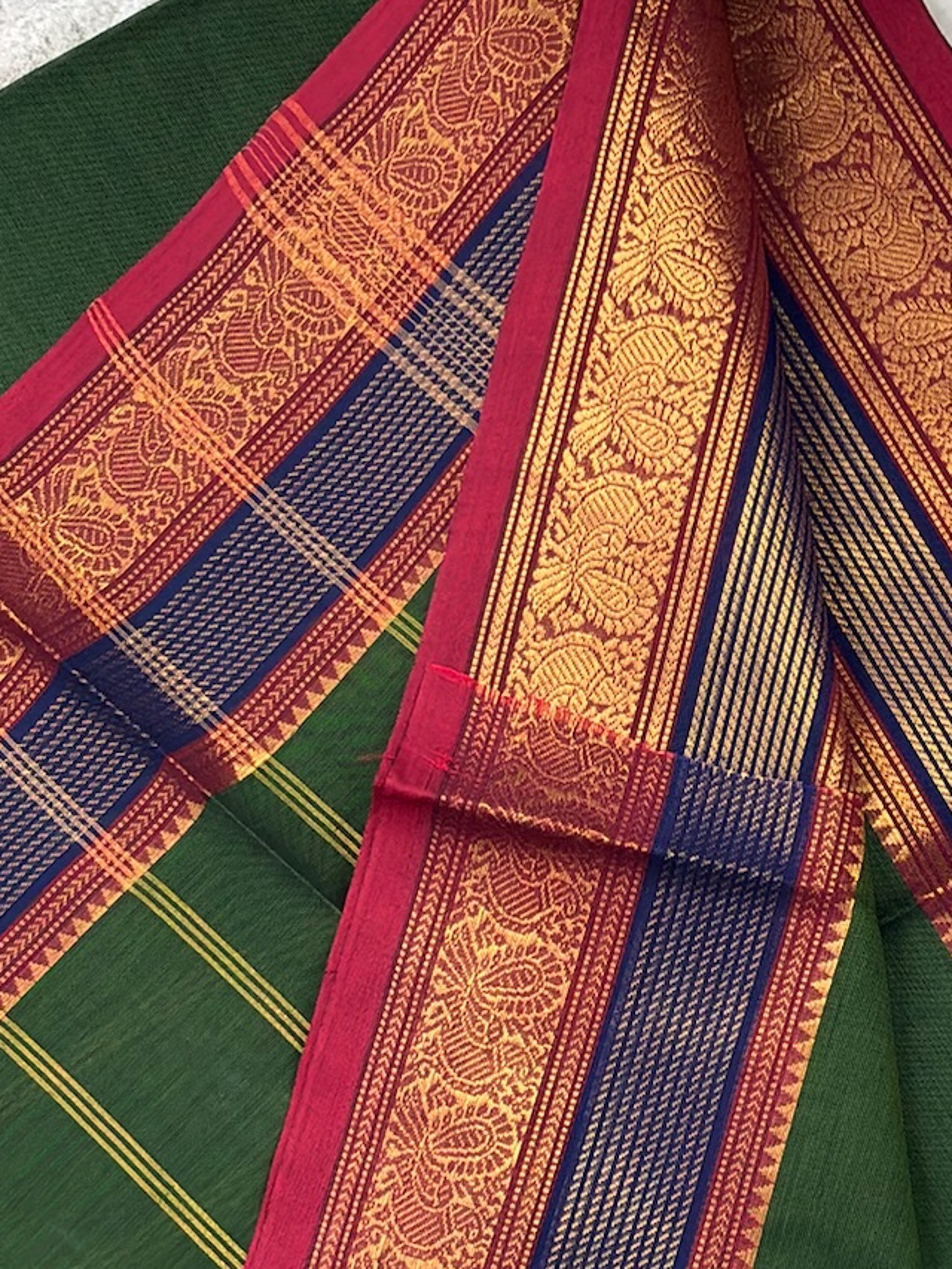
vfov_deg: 16.4
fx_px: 4399
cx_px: 788
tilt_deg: -74.4
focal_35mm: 120
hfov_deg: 12.3
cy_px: 866
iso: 64
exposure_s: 1/100
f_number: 1.6
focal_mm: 5.96
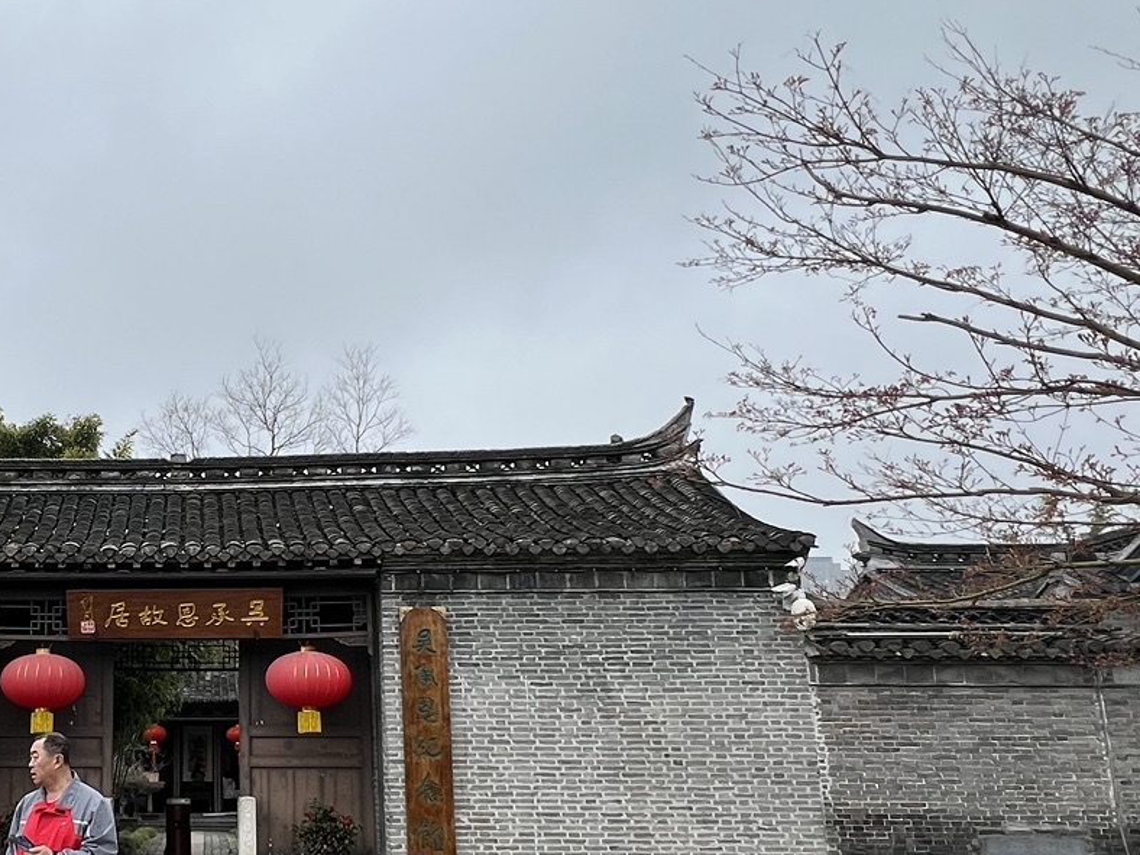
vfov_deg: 42.5
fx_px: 1087
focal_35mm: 33
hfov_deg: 50.4
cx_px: 158
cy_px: 554
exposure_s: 1/544
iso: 32
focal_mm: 1.57
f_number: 1.8
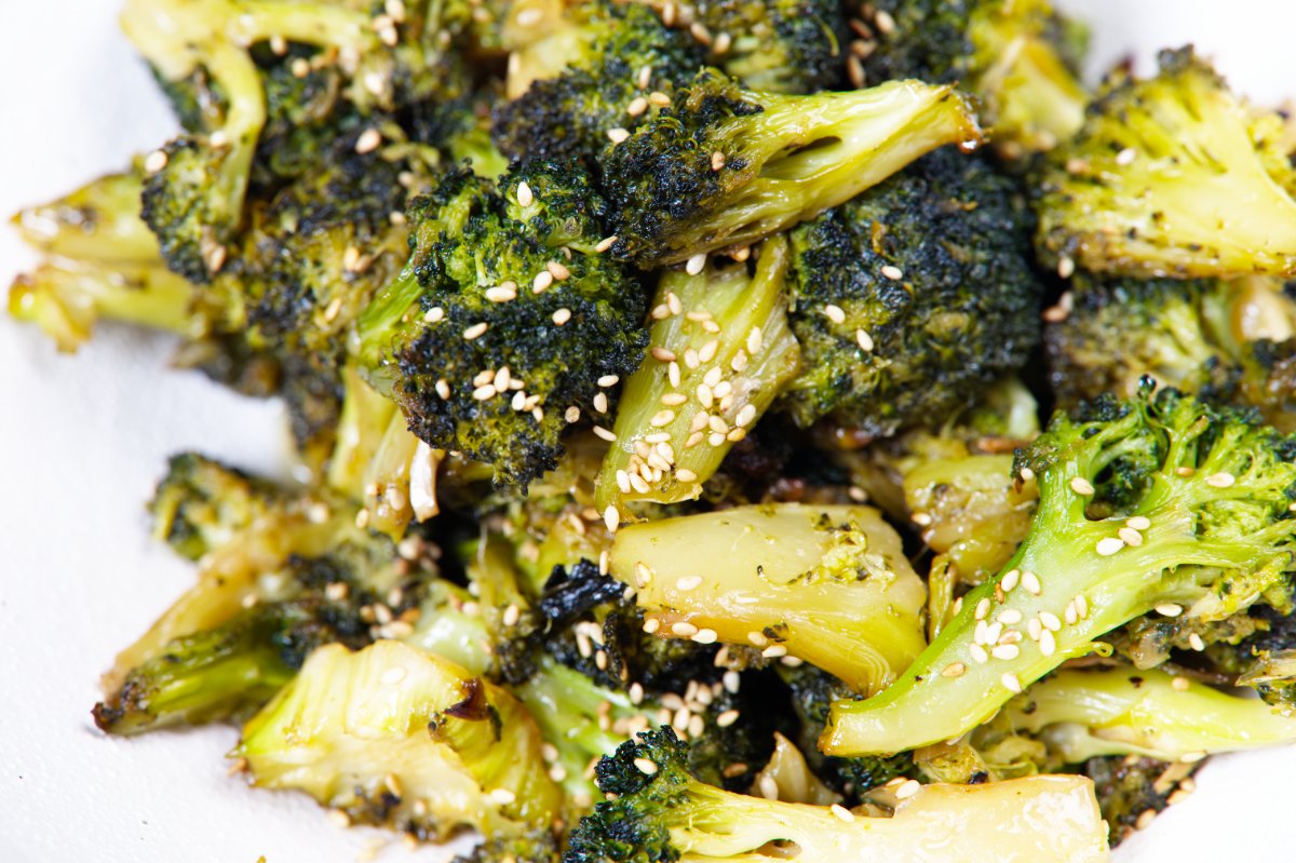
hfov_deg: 19.5
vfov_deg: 13.0
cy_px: 432
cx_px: 648
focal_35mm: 105
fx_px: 3778
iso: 100
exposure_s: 1/40
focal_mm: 105
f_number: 6.3
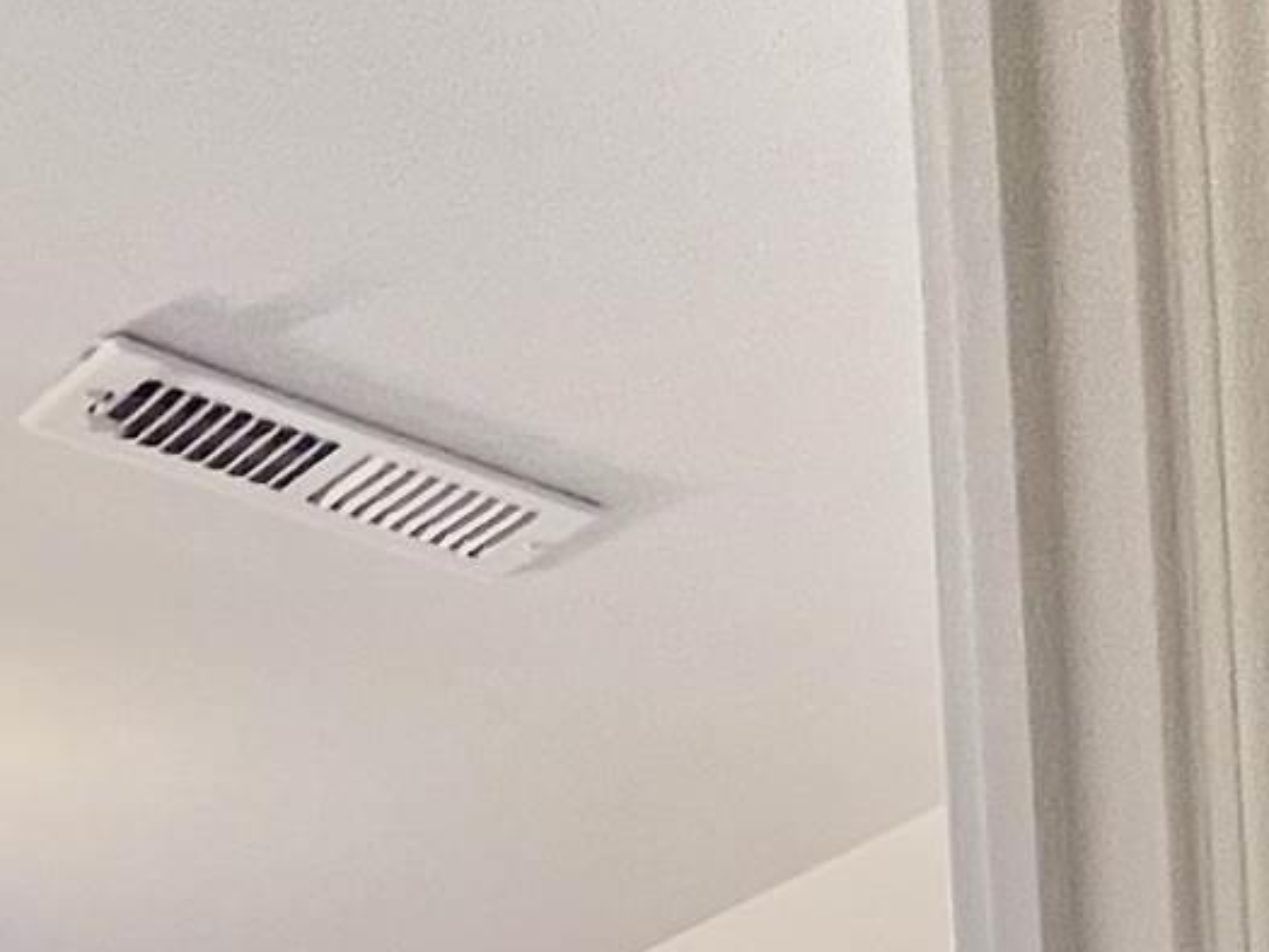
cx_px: 1663
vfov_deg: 14.7
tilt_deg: -3.2
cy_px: 2078
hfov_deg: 22.8
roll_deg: +2.2
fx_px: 2787
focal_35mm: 76
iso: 200
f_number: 1.8
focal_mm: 1.57
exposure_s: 1/60
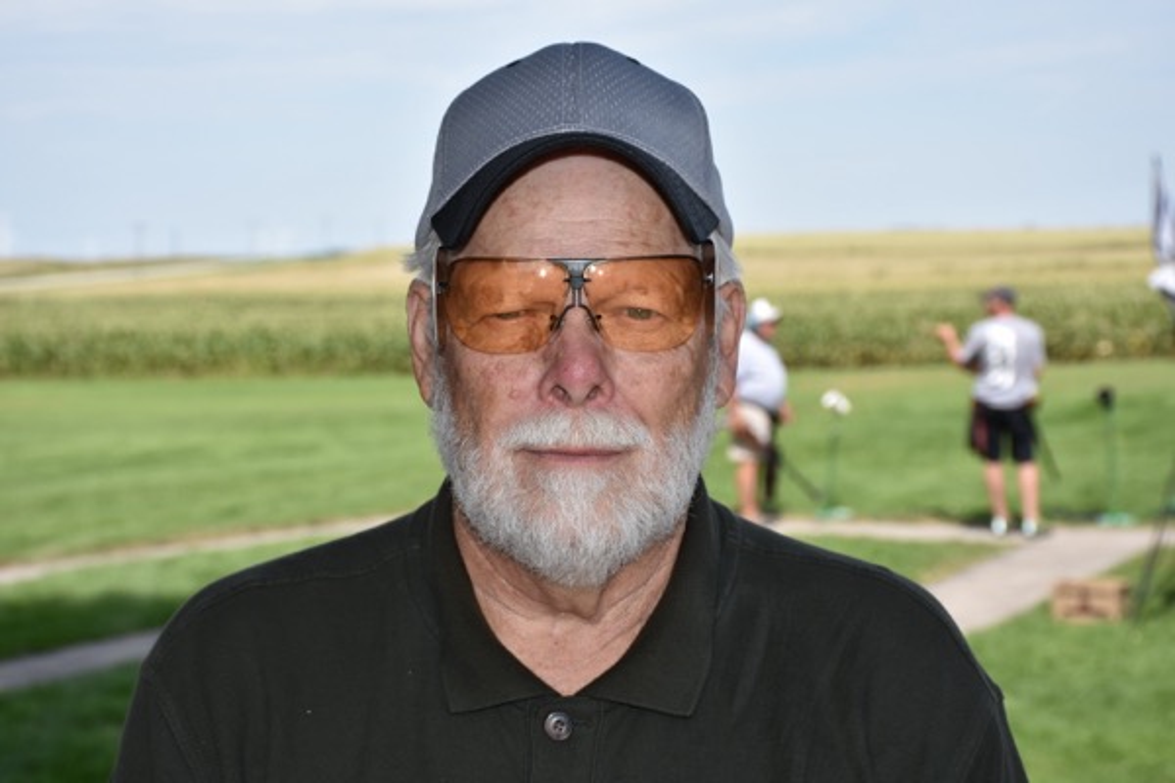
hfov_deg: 26.0
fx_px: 2546
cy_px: 392
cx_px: 588
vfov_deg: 17.5
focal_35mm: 78
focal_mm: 52
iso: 100
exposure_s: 1/250
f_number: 8
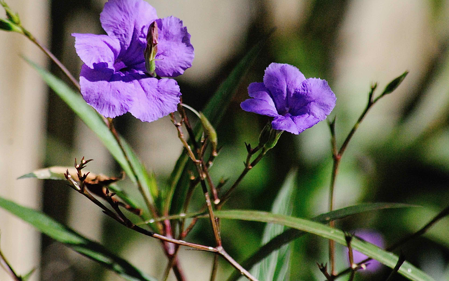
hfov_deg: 4.4
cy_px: 119
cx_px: 203
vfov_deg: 2.7
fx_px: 5898
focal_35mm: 482
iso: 1600
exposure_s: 1/4000
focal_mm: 270
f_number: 8
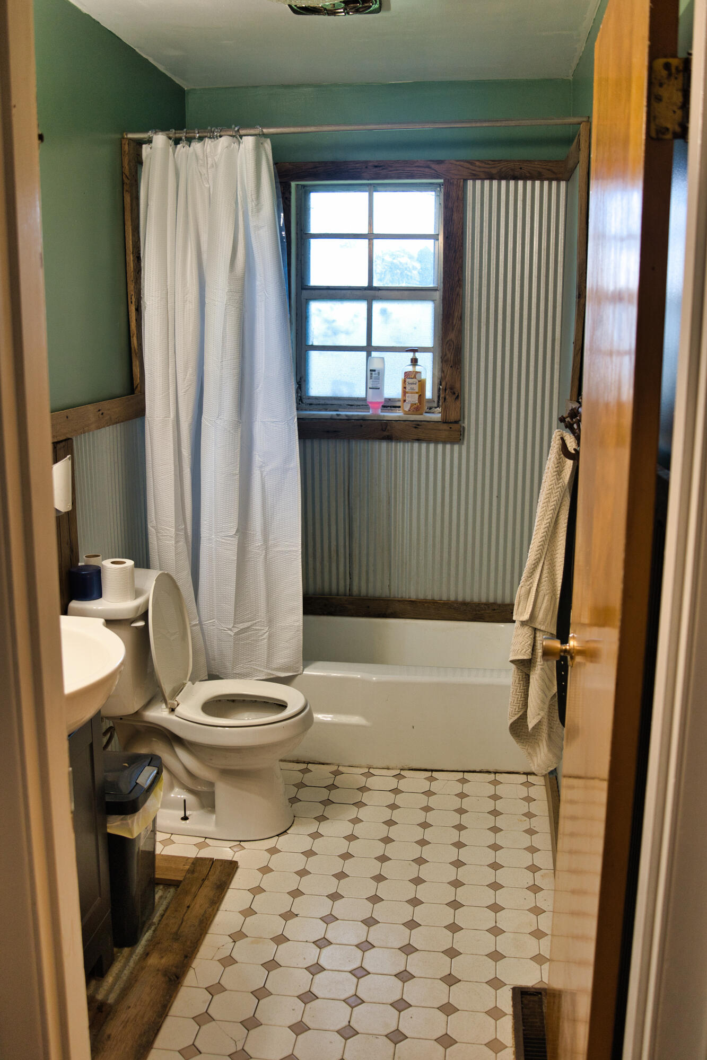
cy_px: 530
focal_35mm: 34
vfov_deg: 55.8
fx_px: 1002
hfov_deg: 38.9
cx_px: 354
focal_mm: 34
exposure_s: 1/160
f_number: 4.5
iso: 640
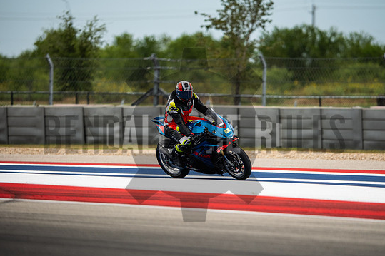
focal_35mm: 323
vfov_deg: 4.3
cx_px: 194
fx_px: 3453
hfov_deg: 6.4
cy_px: 135
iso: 400
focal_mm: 200
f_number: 2
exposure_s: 1/5000
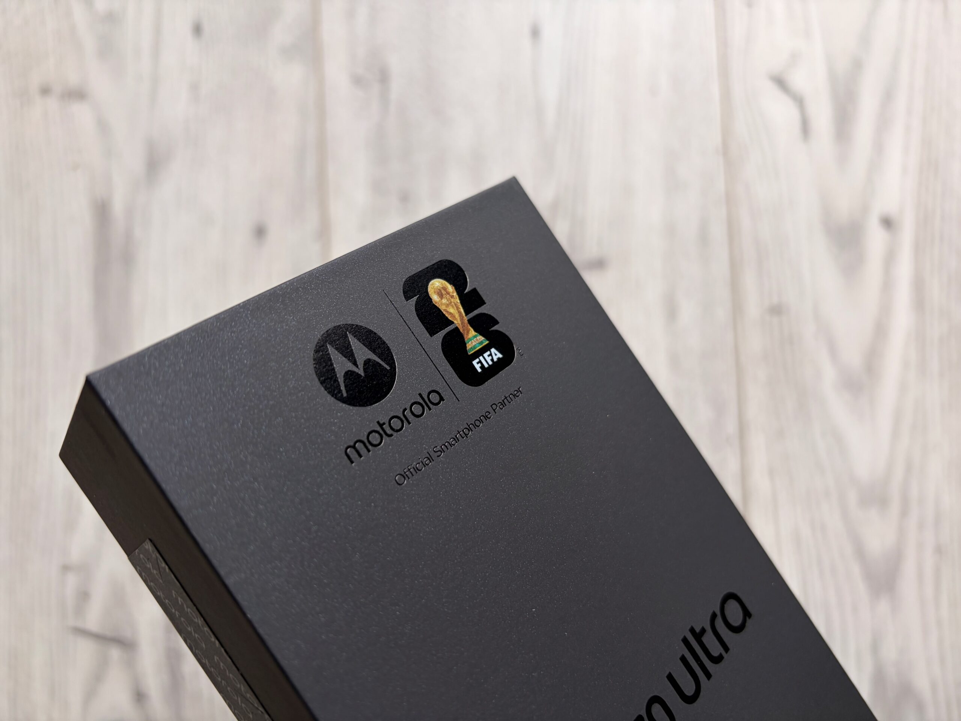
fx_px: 722
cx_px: 480
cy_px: 360
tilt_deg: -88.7
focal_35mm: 26
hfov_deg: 67.3
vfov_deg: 53.1
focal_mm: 5.96
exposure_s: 1/122
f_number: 1.6
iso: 50
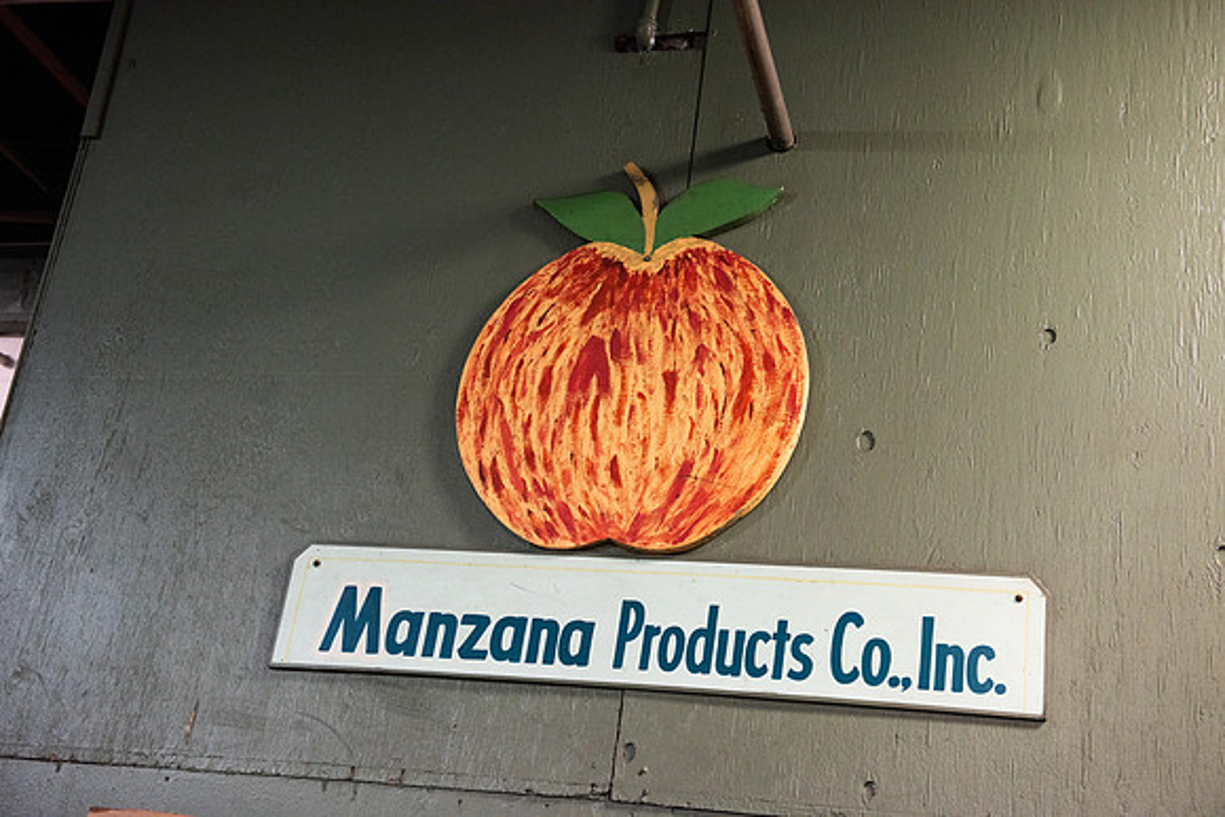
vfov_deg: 28.1
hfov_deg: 41.1
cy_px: 408
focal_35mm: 48
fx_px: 1634
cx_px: 612
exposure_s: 1/100
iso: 800
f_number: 4
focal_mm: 48
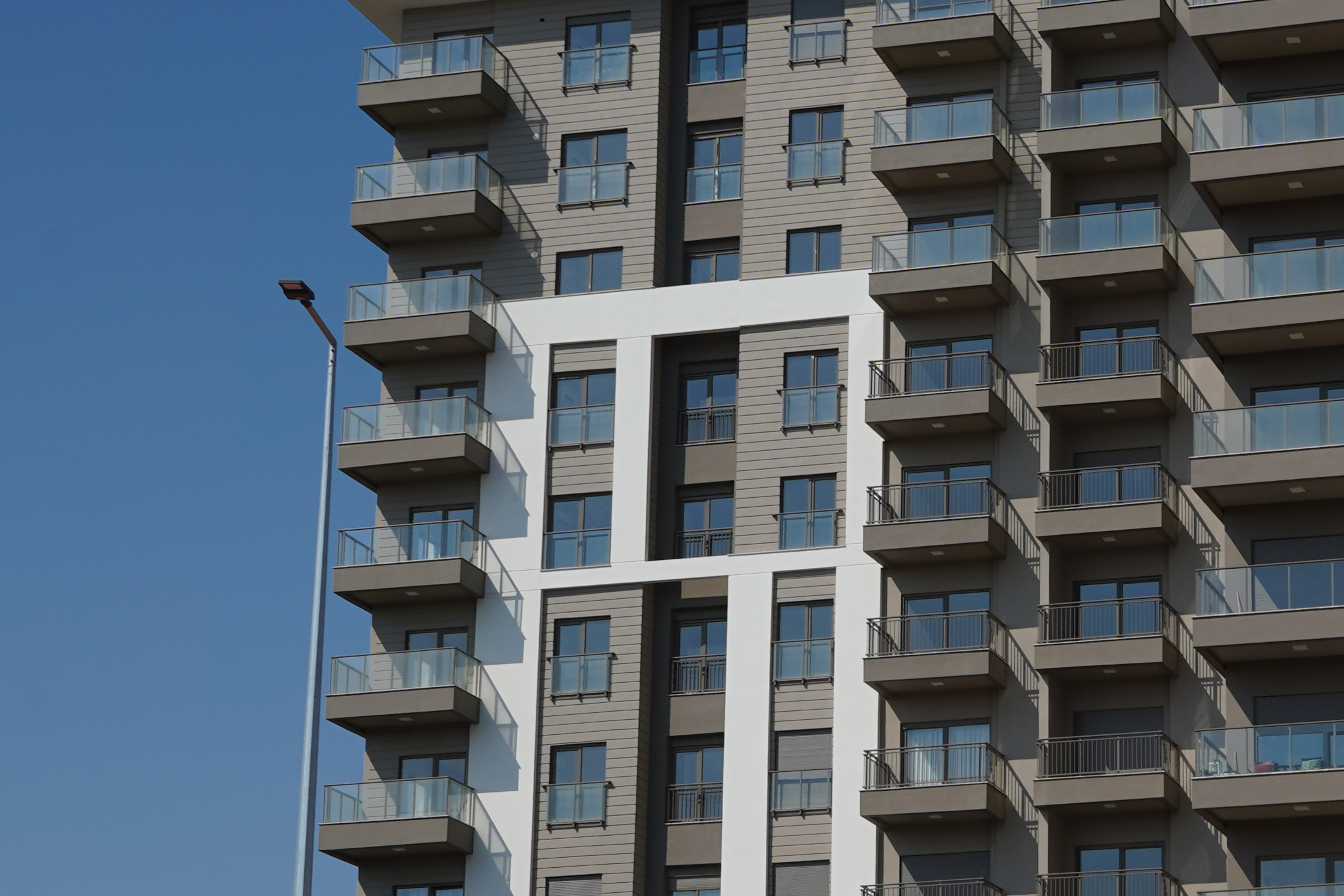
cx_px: 1234
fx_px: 3659
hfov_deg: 20.4
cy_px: 702
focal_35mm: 98
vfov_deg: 13.9
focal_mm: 35
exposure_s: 1/500
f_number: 10
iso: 125
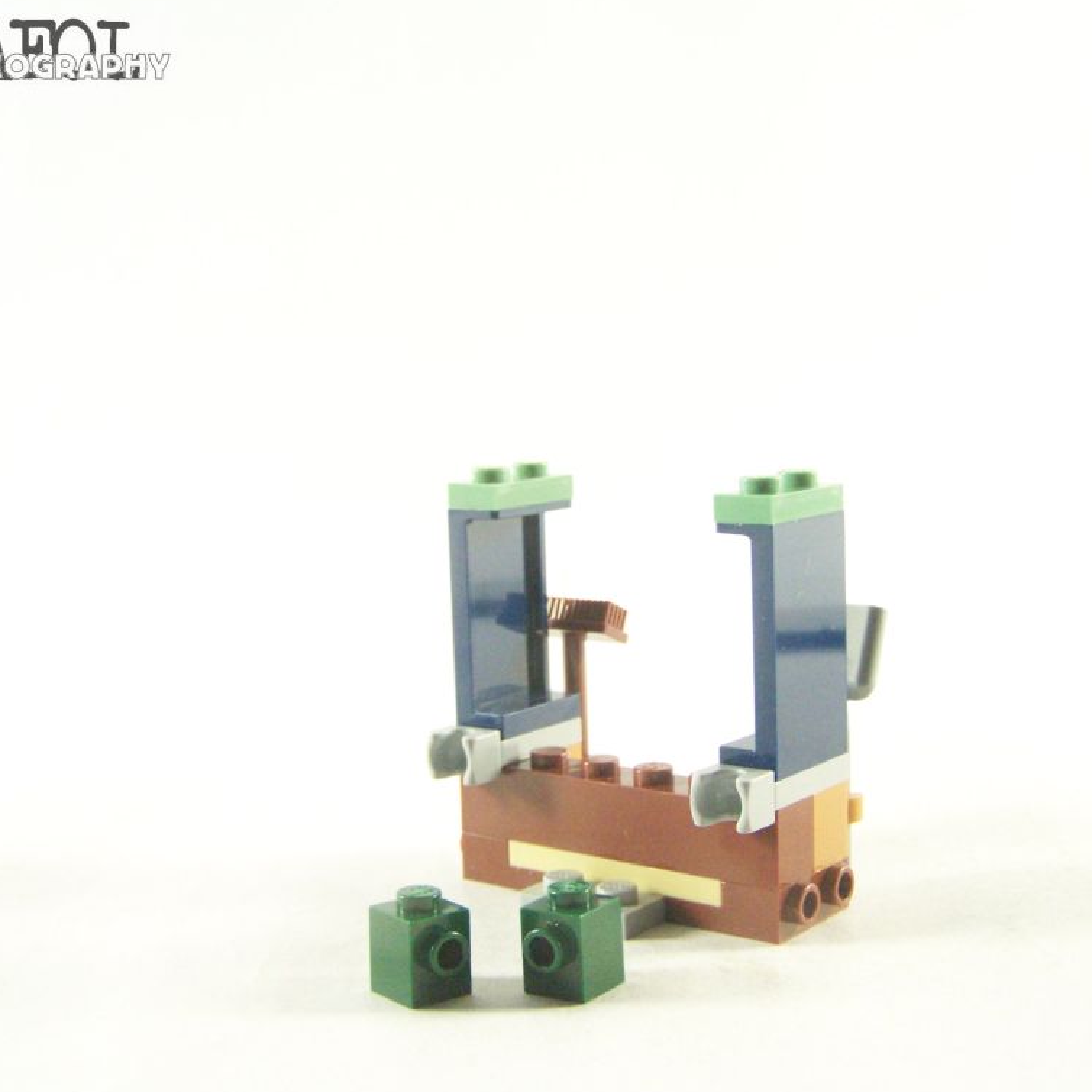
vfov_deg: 35.4
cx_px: 617
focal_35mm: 48
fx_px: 1713
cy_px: 546
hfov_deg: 35.3
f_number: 3.2
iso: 400
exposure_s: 1/60
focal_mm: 6.7
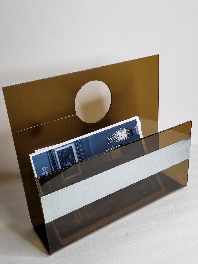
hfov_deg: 53.1
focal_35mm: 26
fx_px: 198
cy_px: 132
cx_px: 99
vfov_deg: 67.3
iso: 64
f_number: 1.8
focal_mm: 5.4
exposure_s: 1/100
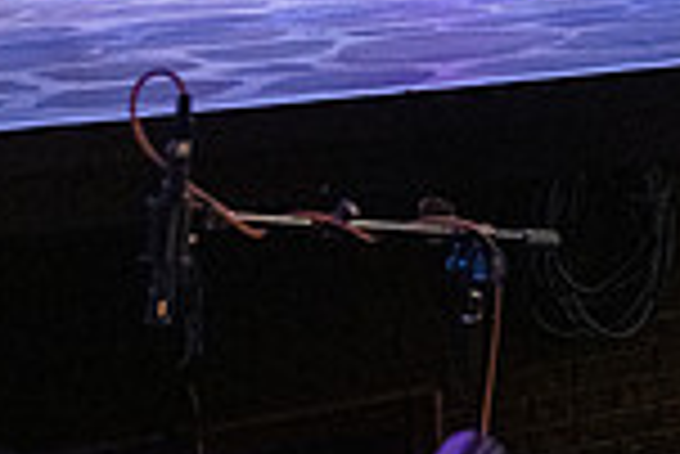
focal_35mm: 92
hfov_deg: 19.8
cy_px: -245
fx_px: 1739
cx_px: 955
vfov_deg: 13.9
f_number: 2.8
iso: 6400
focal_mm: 24
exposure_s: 1/320
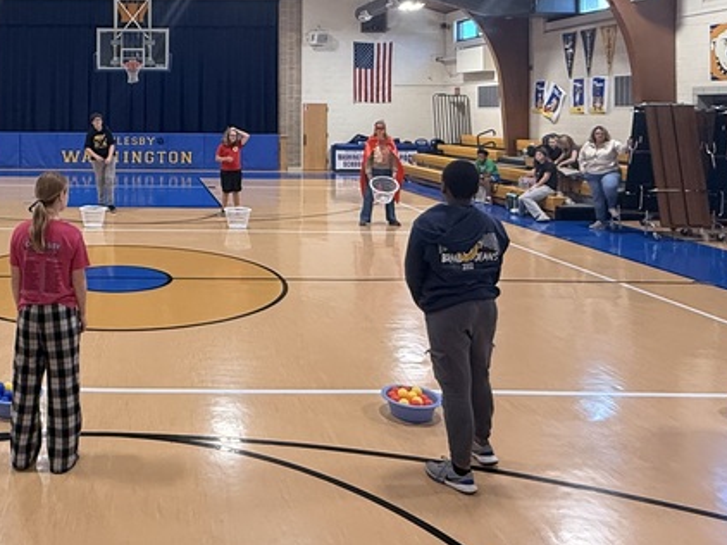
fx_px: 714
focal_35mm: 34
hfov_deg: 50.6
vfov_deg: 39.8
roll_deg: -0.6
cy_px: 97
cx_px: 143
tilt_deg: +1.4
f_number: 2.2
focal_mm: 2.22
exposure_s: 1/101
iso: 250
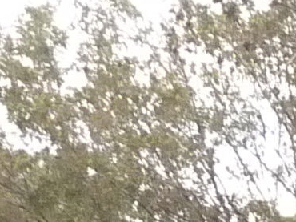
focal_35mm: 270
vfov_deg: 5.1
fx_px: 2307
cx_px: 792
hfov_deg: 6.8
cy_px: 722
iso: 400
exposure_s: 1/250
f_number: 2.8
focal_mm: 4.8
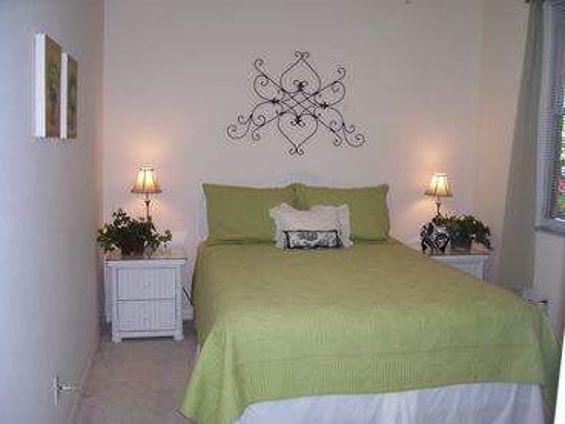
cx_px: 282
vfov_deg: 41.8
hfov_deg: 54.0
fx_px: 555
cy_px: 212
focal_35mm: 34
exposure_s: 1/60
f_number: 2.7
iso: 80
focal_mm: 5.6
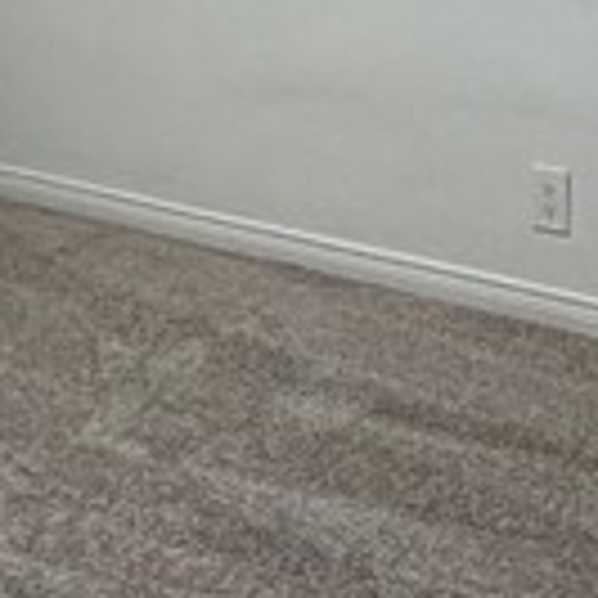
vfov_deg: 17.6
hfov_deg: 18.3
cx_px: 270
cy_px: -85
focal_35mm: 95
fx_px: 1857
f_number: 2.2
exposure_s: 1/60
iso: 160
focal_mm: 2.22
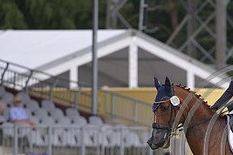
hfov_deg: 2.9
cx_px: 250
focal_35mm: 718
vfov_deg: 1.9
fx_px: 4647
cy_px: 138
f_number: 5
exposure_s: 1/1250
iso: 280
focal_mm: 330
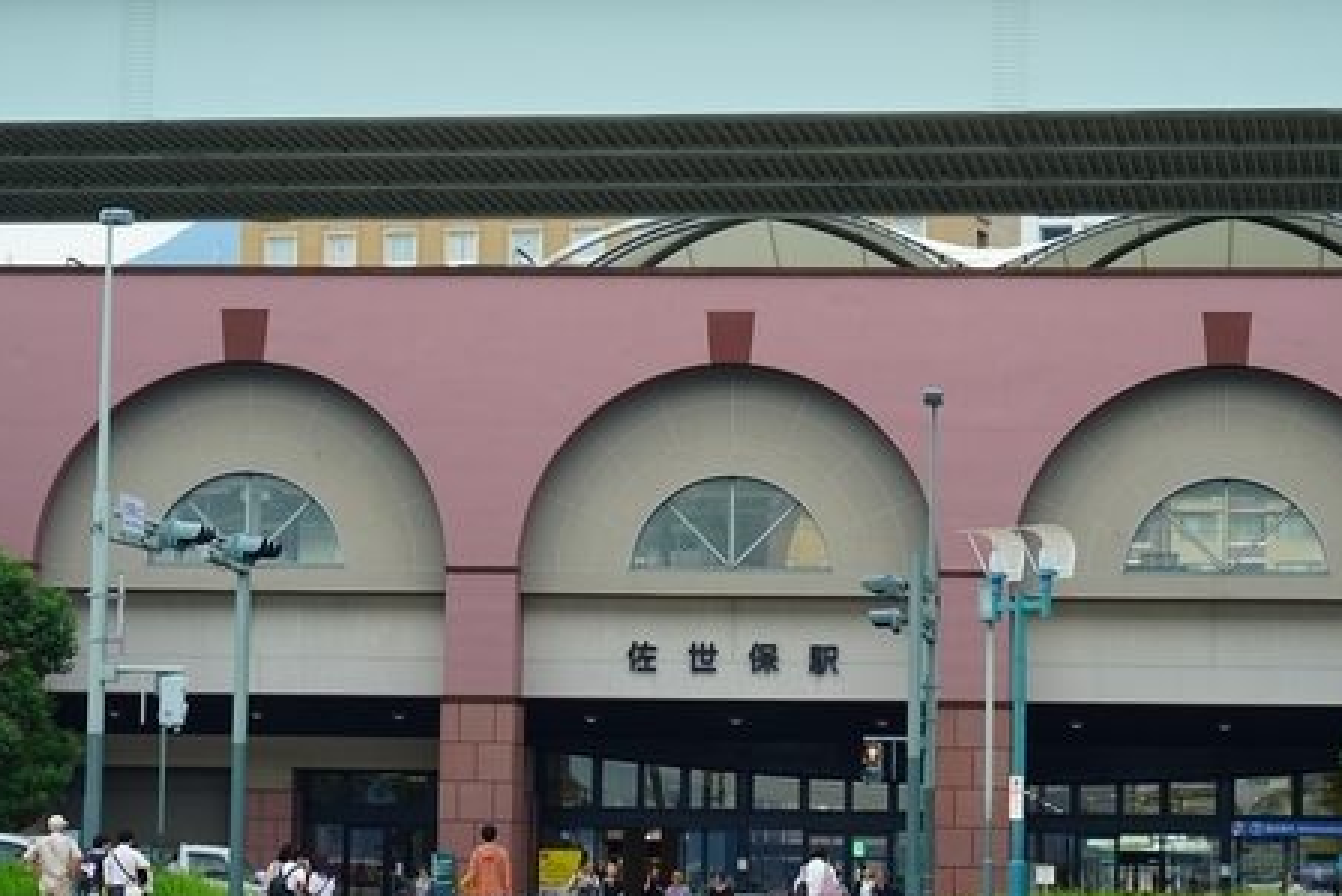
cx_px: 704
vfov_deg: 10.4
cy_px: 369
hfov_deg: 15.5
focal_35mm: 132
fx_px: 4922
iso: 100
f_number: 4.5
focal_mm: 74
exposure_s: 1/100
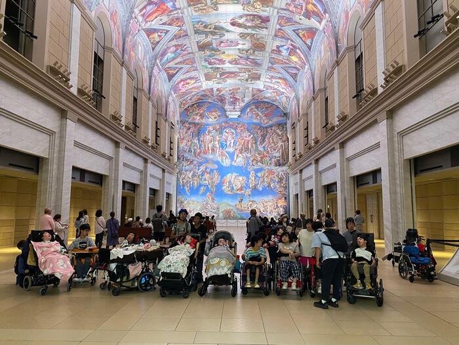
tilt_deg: +6.0
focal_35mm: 26
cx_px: 230
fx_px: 345
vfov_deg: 53.1
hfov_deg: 67.3
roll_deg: -0.2
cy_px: 172
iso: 250
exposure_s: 1/60
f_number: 1.8
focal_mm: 4.25
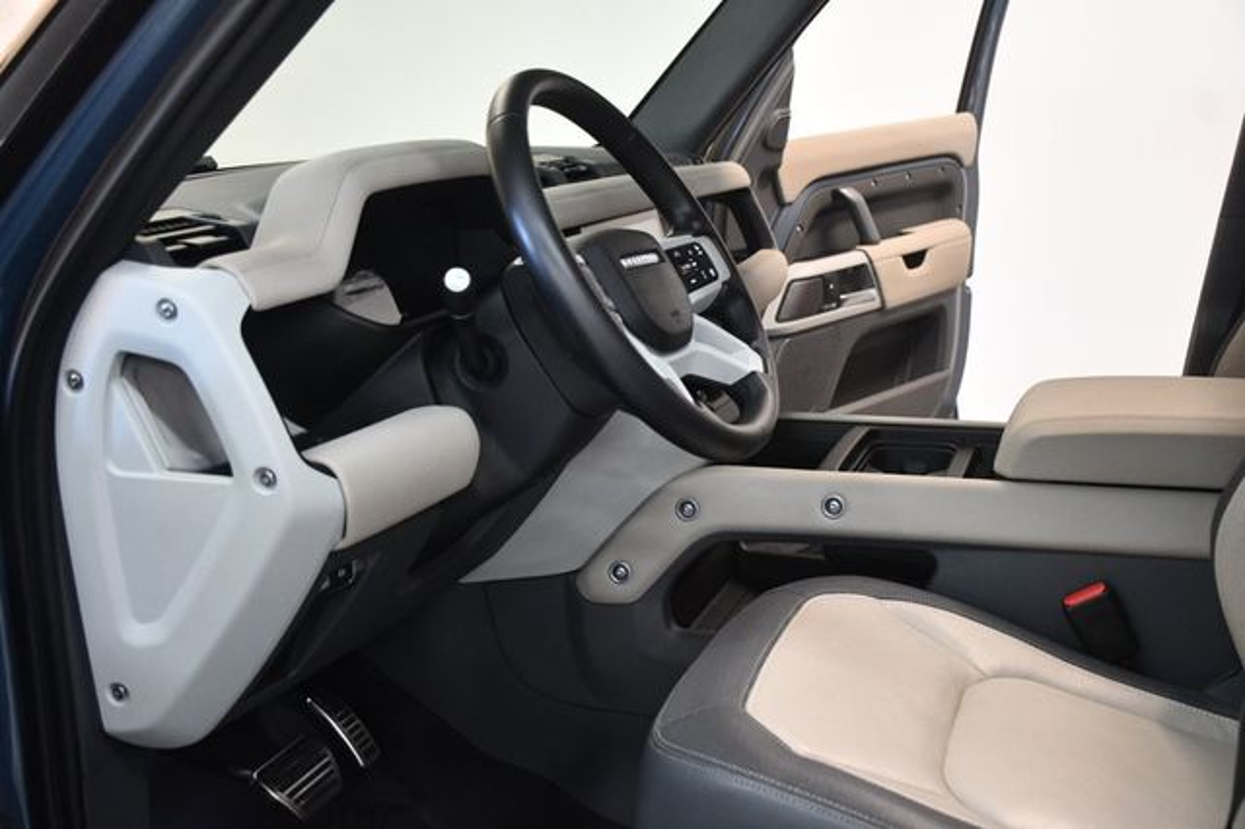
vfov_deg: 33.4
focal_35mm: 40
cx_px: 622
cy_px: 414
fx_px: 1383
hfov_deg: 48.5
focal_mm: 27
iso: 3200
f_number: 4
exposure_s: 1/100
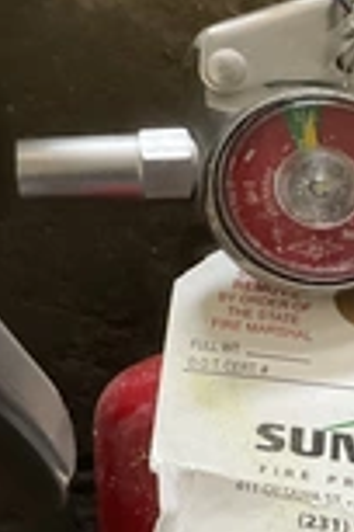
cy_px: 122
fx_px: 1165
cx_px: -281
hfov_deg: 15.0
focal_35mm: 79
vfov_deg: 25.3
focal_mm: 3
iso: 250
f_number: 1.8
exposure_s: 1/60
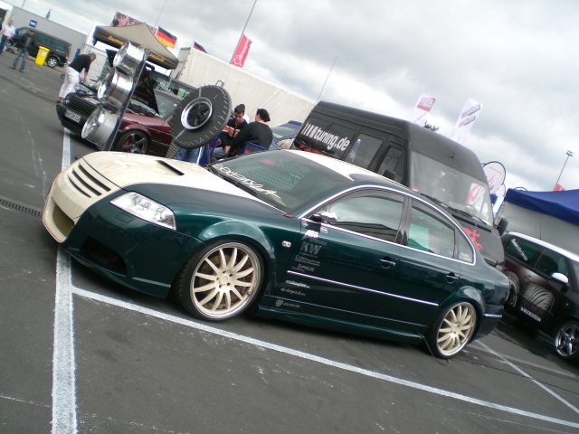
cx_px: 290
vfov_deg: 37.7
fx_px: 636
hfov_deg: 49.0
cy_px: 217
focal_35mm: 38
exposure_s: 1/320
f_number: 3.1
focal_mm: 6.3
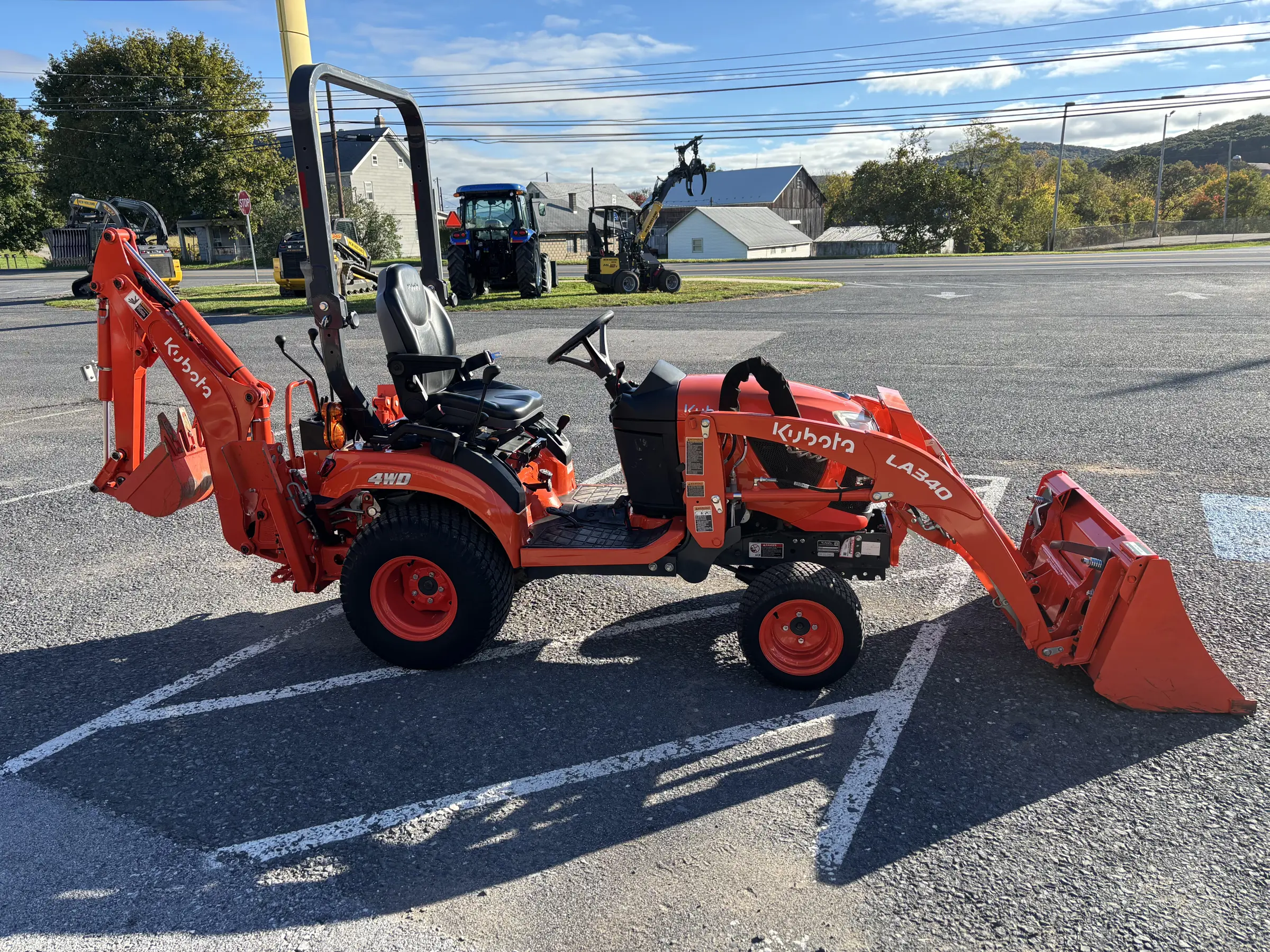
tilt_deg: -17.1
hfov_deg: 67.3
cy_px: 476
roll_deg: +2.5
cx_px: 635
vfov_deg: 53.1
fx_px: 954
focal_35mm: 26
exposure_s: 1/1220
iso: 50
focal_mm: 5.96
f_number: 1.6
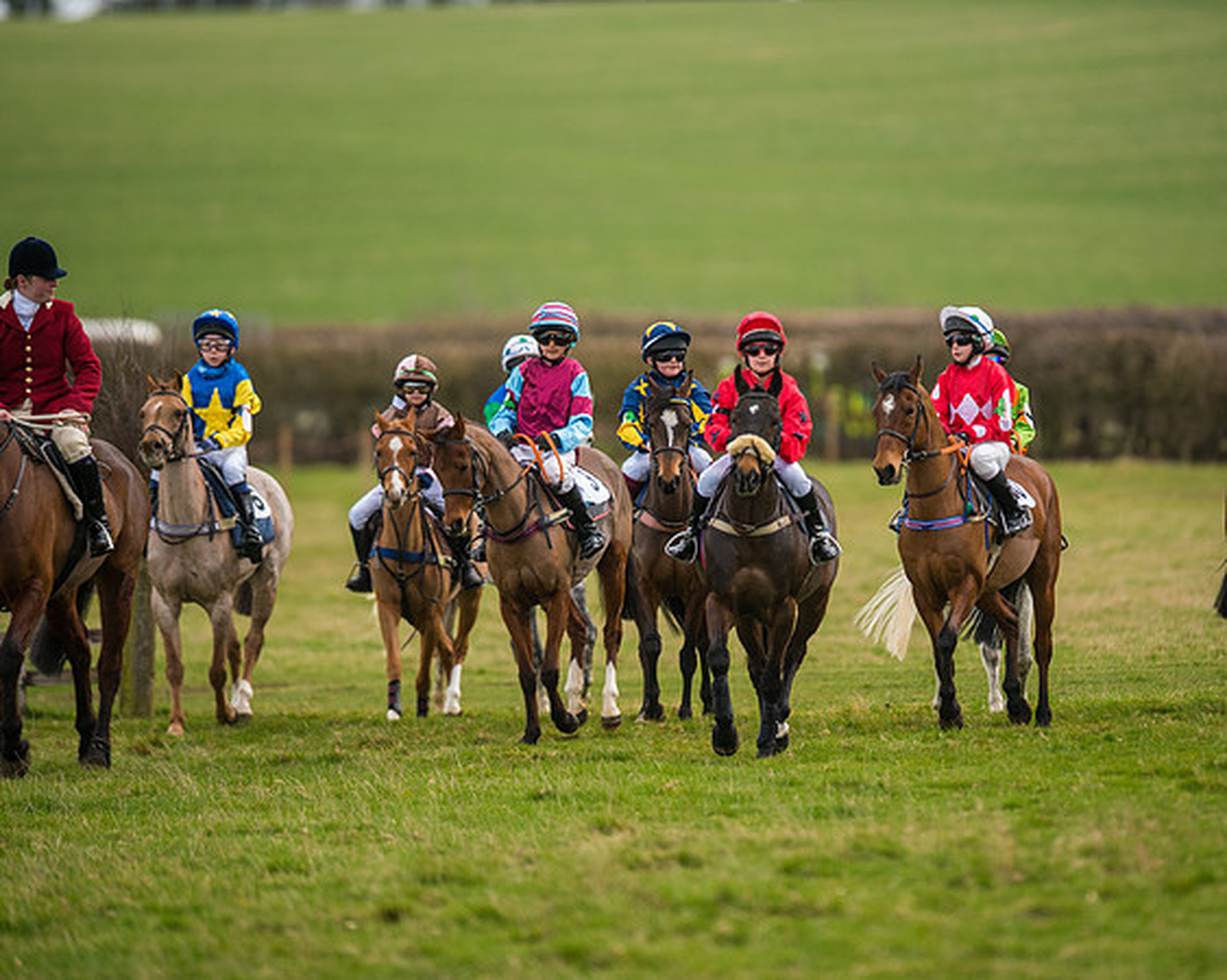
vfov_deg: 3.4
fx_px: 16340
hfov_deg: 4.3
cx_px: 675
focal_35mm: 450
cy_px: 490
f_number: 4
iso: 400
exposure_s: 1/1600
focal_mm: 400
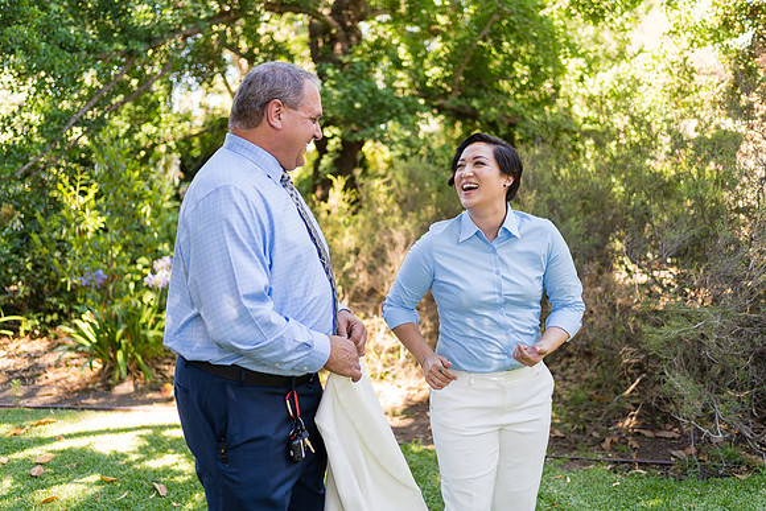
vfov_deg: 37.9
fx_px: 745
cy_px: 256
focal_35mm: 35
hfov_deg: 54.4
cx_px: 383
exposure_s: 1/320
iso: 160
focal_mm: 35
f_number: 1.8
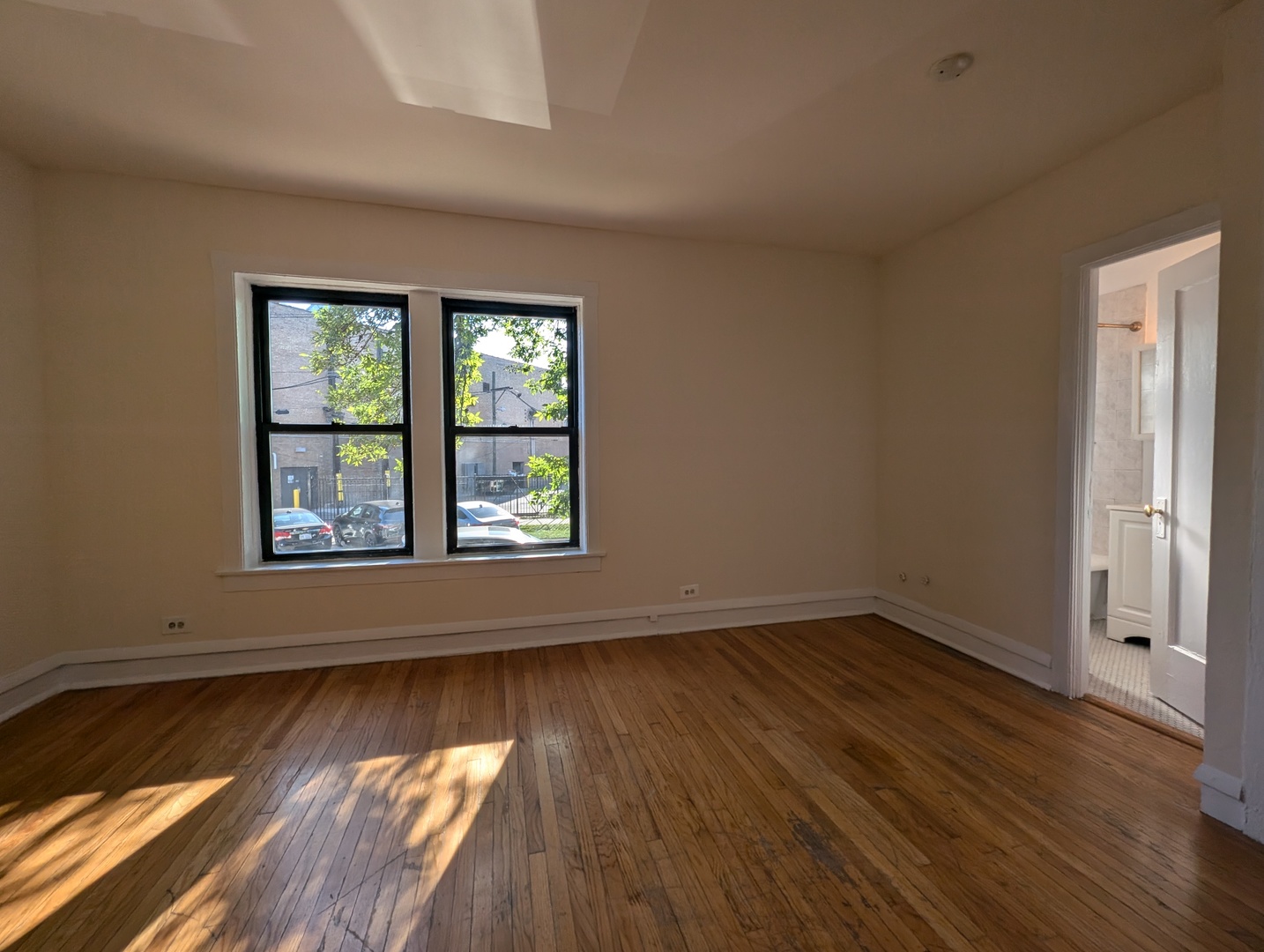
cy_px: 476
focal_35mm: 13
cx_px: 632
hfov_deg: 106.1
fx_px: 475
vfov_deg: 90.1
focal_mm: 1.95
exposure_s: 1/187
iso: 47
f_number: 2.2
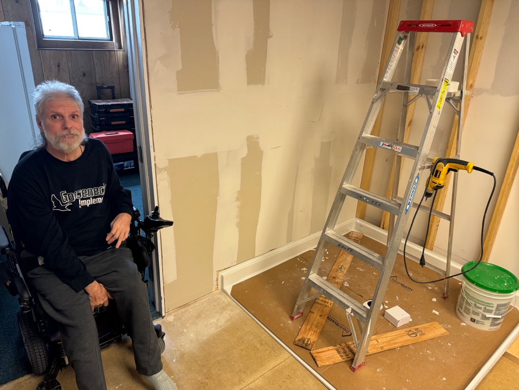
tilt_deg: -23.2
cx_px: 260
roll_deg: -3.1
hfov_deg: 71.6
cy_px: 195
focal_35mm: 24
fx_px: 360
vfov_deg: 56.8
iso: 250
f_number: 1.78
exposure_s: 1/60
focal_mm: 6.86
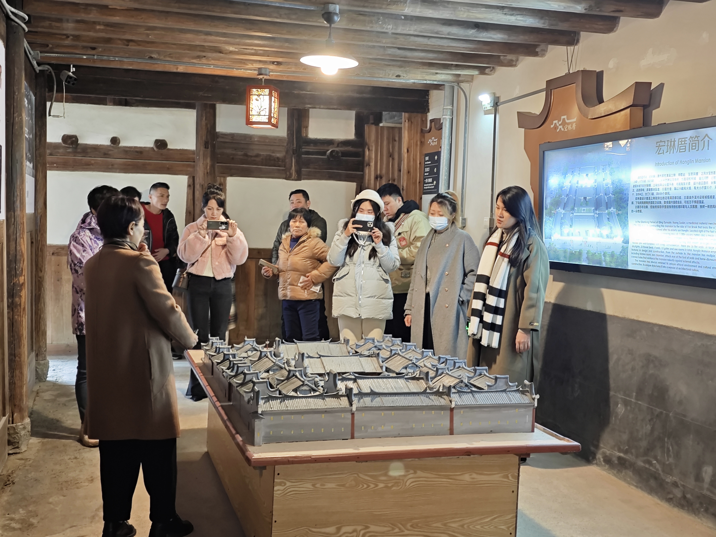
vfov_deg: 36.8
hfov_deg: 47.9
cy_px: 268
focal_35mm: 39
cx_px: 358
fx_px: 807
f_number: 1.42
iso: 250
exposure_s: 1/34.3
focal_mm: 6.68
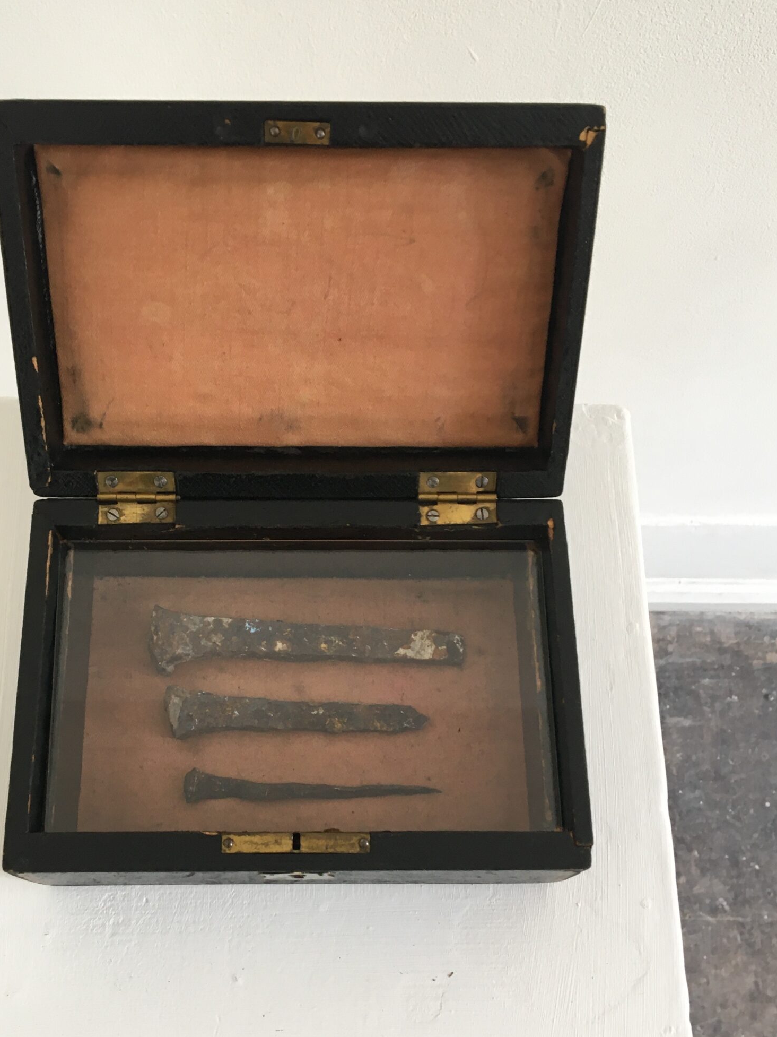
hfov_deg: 37.6
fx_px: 1138
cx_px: 312
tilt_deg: -70.3
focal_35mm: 38
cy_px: 592
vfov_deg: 48.8
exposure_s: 1/33
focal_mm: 4.15
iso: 80
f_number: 2.2
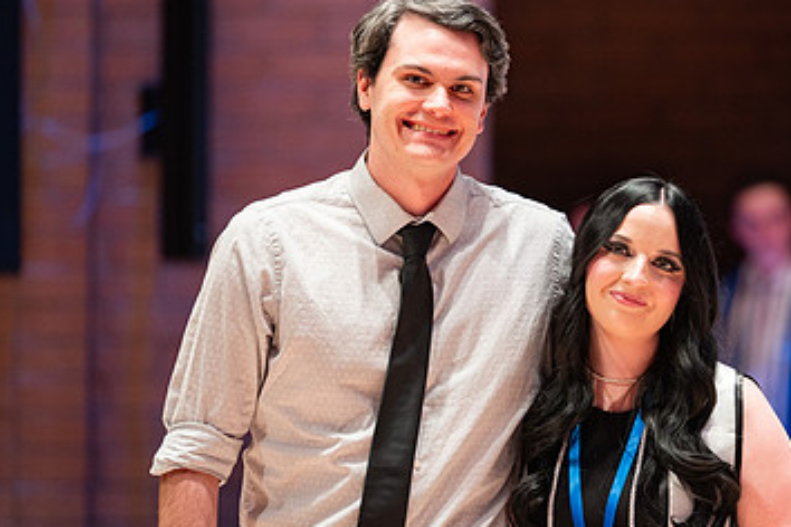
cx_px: 530
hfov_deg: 7.6
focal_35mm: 270
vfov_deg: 5.1
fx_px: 5932
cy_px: 305
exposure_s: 1/200
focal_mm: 165
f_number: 2.8
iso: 1000
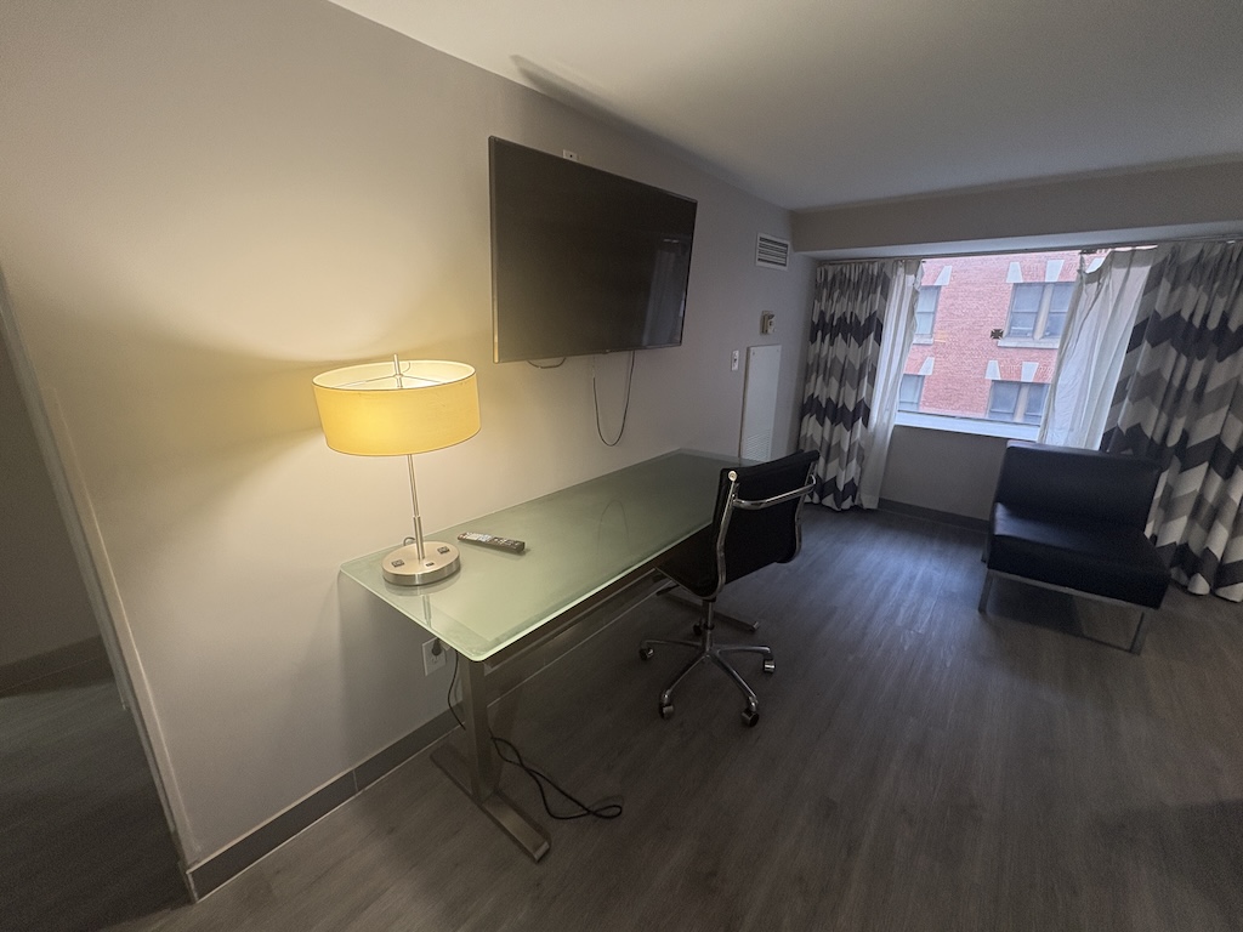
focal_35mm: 14
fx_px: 503
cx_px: 622
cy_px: 466
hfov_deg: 102.1
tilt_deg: -13.5
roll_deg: +0.8
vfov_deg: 85.7
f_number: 2.2
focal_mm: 2.22
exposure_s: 1/60
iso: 250
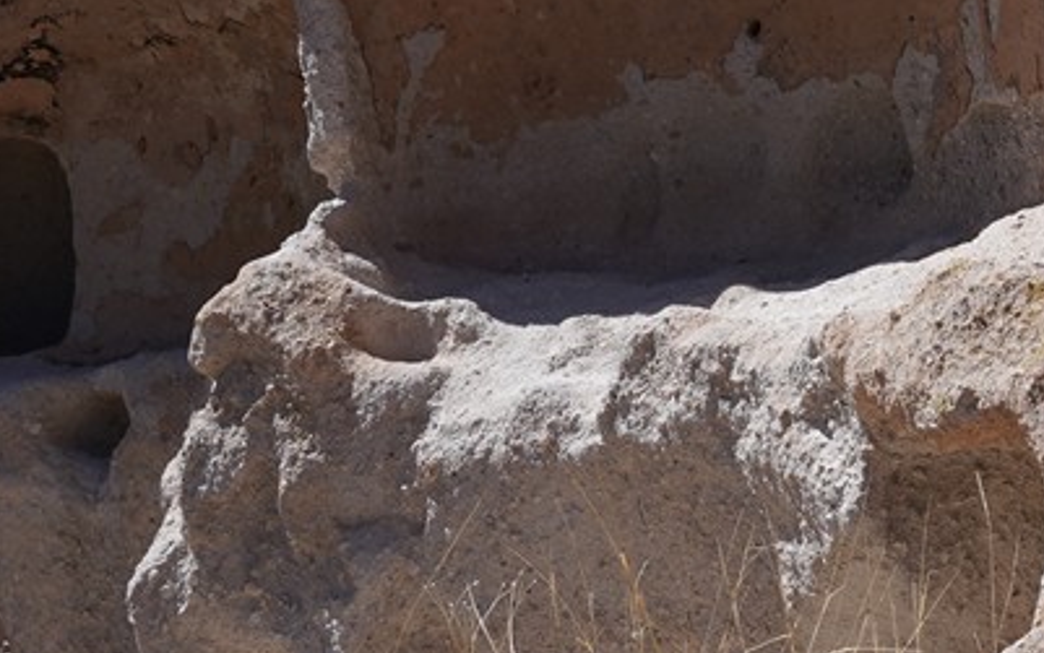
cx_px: 1958
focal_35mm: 188
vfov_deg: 6.8
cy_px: -455
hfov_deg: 10.4
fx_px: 5351
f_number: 13
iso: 100
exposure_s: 1/125
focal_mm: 37
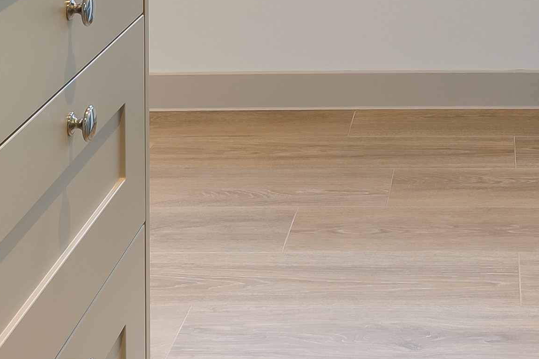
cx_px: 467
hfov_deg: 23.9
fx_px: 1243
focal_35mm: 83
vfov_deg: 13.8
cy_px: -377
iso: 100
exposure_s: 1/40
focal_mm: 16
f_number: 8
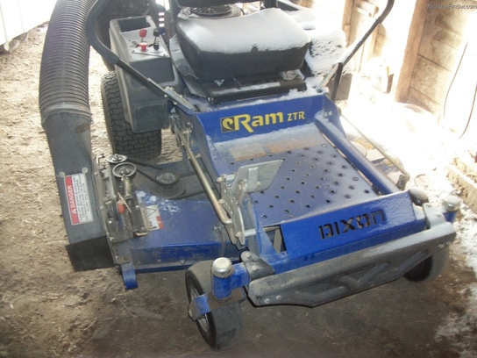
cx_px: 238
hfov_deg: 56.8
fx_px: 441
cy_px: 179
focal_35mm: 32
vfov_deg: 44.2
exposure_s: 1/30
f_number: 2.9
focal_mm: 5.7
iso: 160
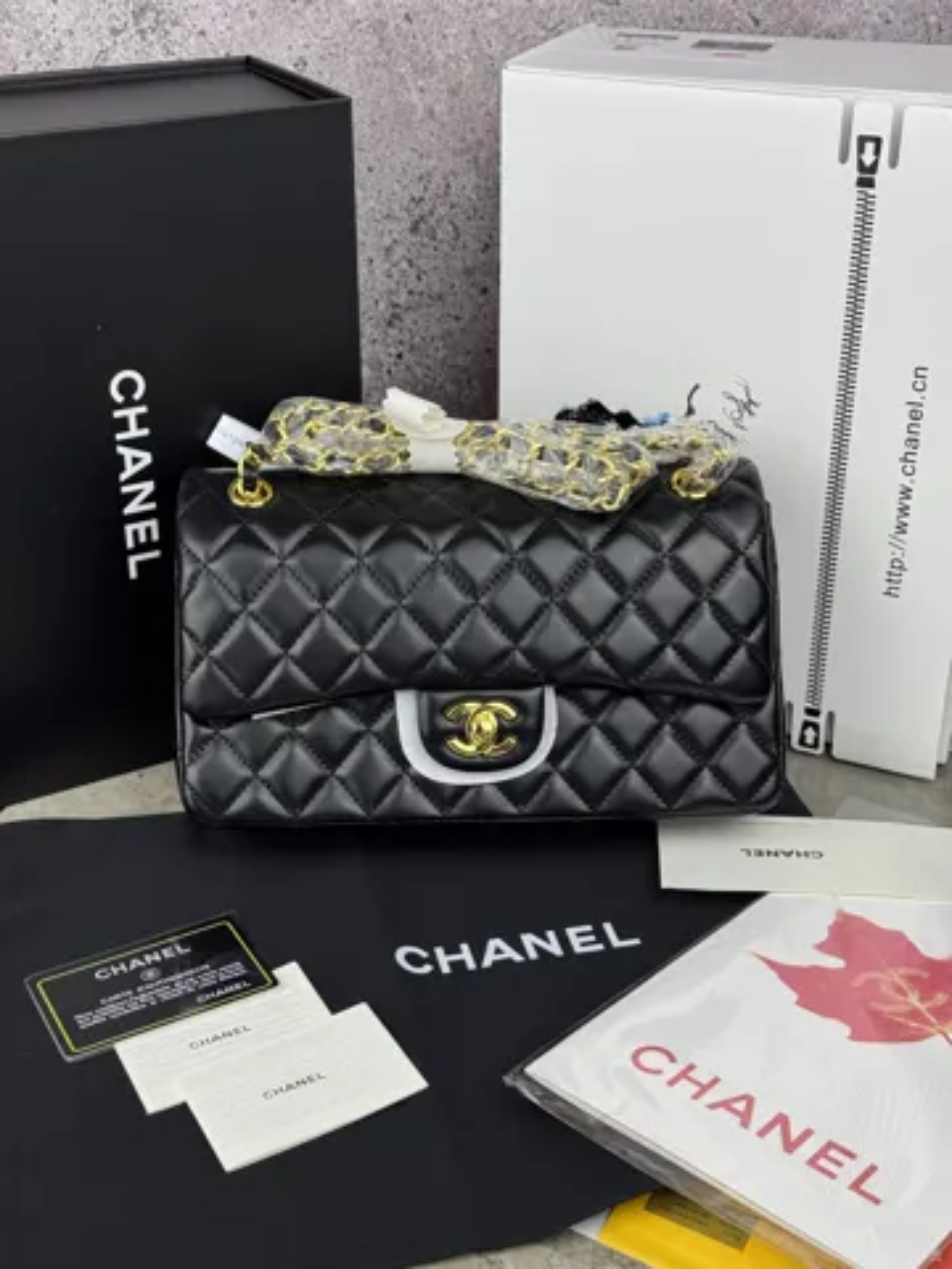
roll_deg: -0.4
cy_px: 634
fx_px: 1760
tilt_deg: -27.4
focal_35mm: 48
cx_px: 476
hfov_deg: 30.3
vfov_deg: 39.7
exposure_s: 1/488
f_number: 1.78
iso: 64
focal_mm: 6.76
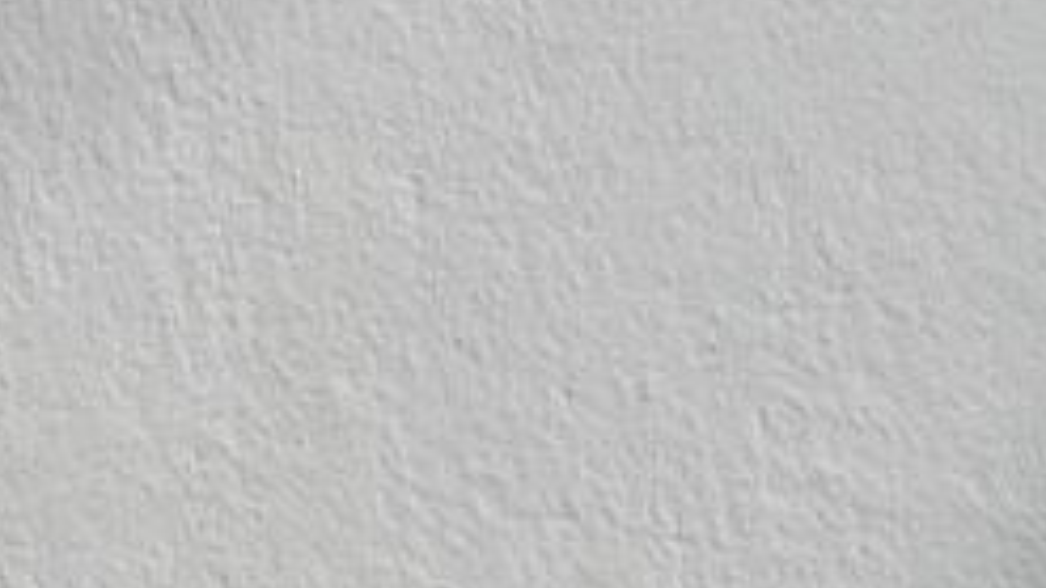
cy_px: 1709
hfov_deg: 6.9
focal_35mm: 285
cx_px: -1927
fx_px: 7906
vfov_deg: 4.1
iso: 200
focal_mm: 28
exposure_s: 1/250
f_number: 8
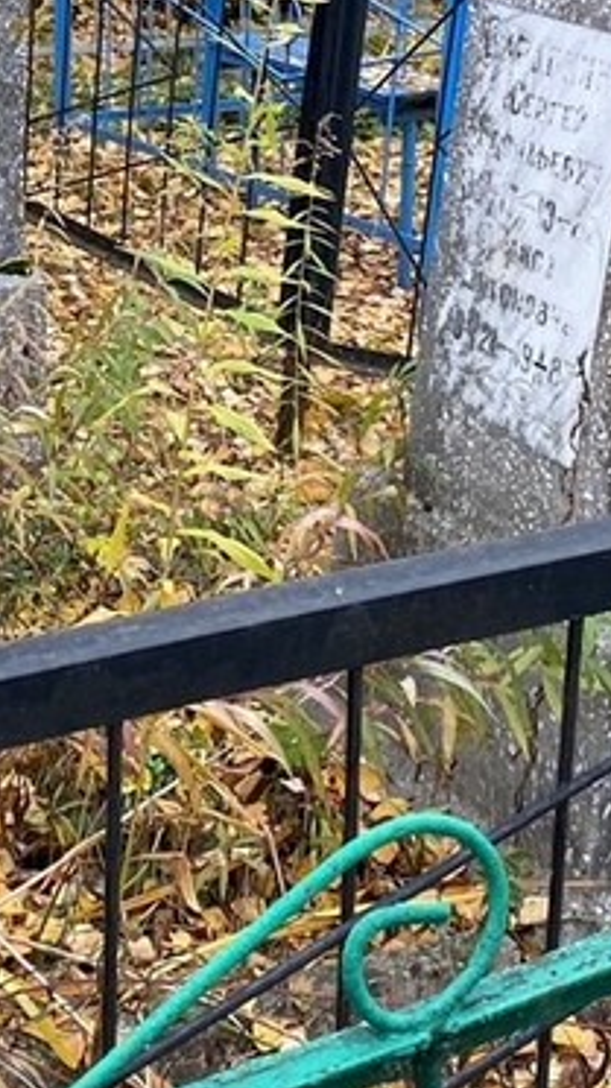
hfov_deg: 15.3
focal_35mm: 78
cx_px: 41
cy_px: 287
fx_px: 2249
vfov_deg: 26.9
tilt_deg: -11.1
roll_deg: +1.8
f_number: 1.8
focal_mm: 4.25
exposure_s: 1/121
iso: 80
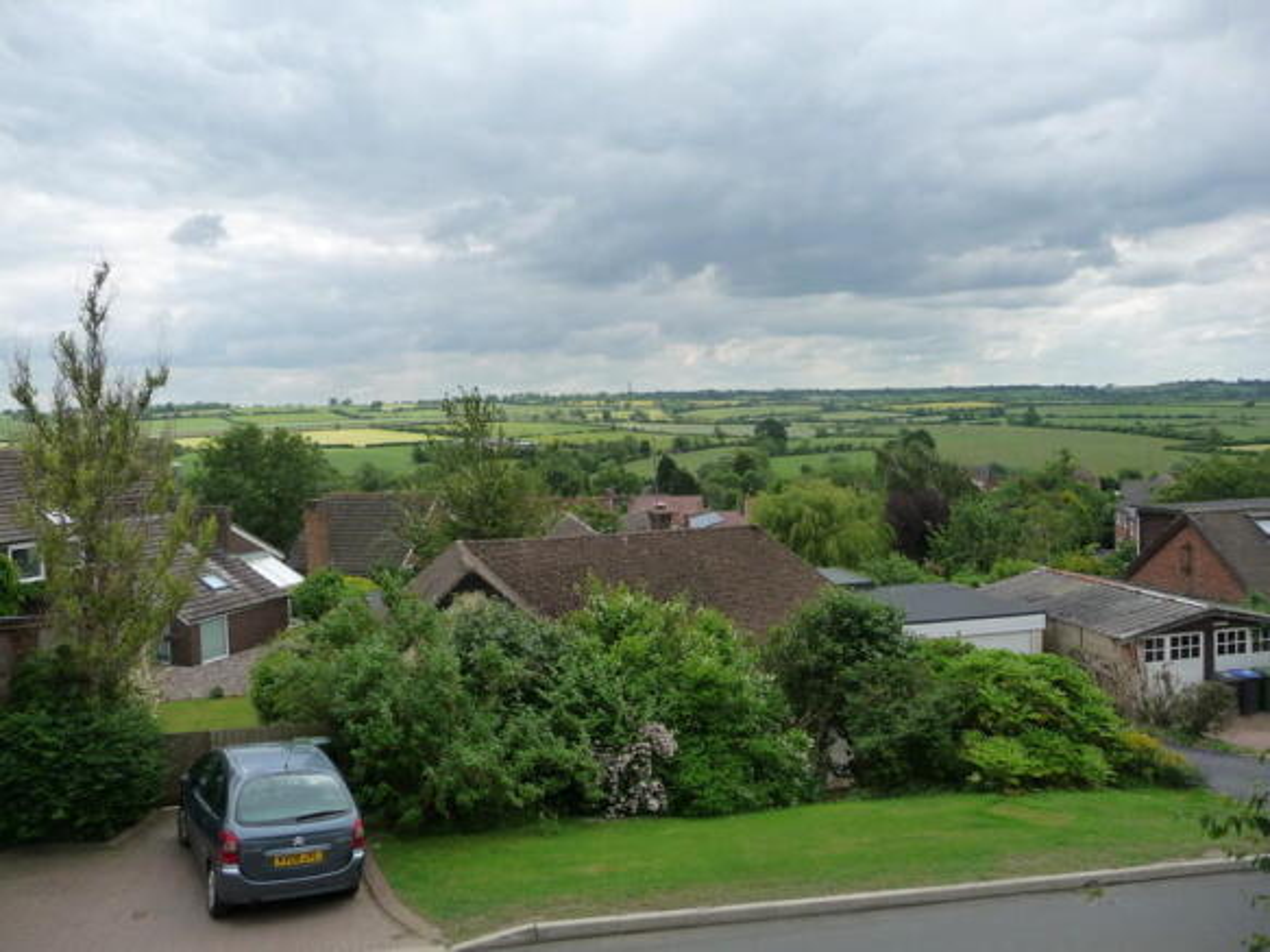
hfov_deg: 63.5
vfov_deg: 49.7
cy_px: 476
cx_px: 635
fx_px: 1027
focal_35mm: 28
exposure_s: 1/1000
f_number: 3.3
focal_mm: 4.7
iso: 160
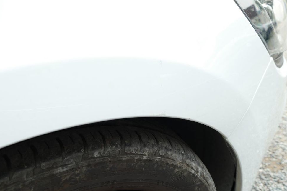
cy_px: 96
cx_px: 145
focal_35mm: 35
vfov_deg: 37.9
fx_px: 279
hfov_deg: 54.4
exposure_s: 1/320
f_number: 3.1
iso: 125
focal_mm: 12.38
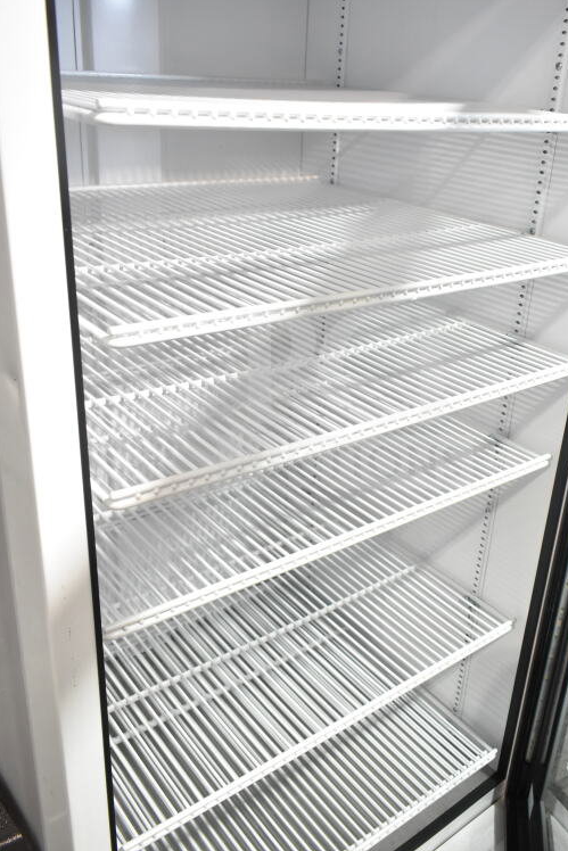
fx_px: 781
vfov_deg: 57.2
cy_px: 398
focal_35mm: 33
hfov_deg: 39.8
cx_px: 345
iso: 1600
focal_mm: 18
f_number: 4.5
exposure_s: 1/80
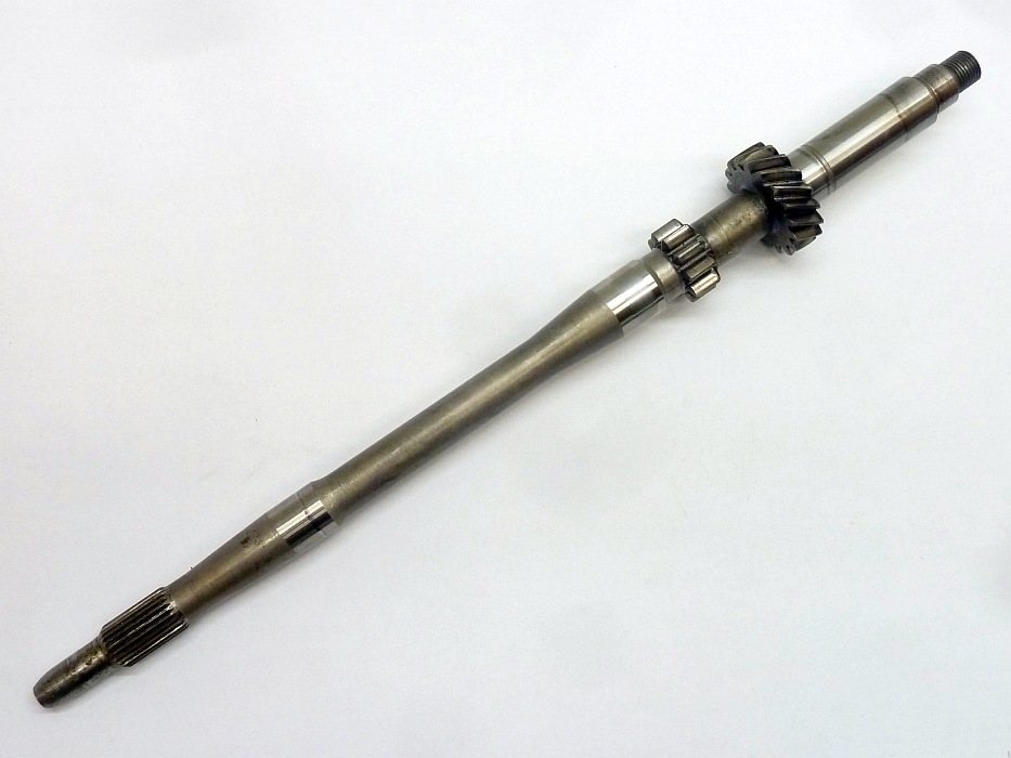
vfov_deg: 40.7
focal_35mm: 35
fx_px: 1022
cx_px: 506
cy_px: 379
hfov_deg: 52.6
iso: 320
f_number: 3.5
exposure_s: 1/30
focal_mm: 5.7
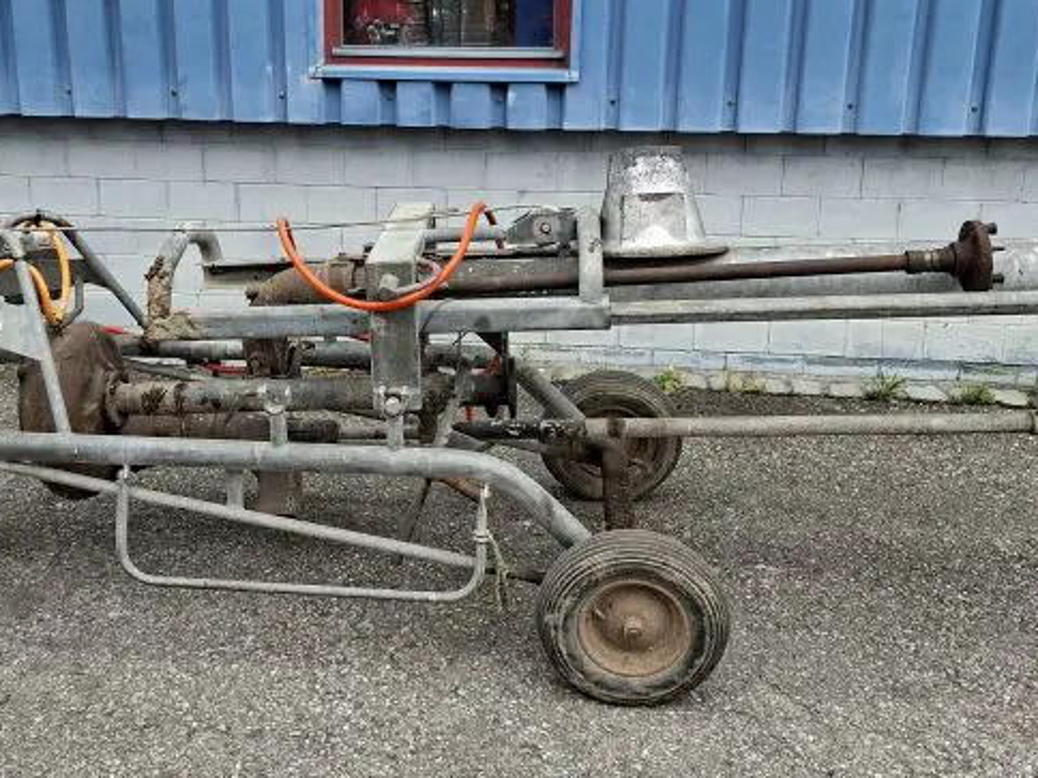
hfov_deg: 48.8
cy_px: 281
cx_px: 431
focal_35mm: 38
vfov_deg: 37.4
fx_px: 1139
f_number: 1.8
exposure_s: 1/406
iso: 50
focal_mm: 5.54
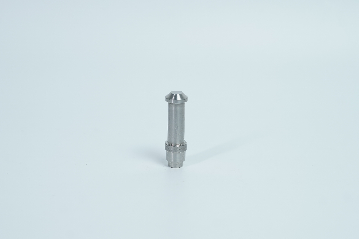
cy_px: 120
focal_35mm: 75
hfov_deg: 27.0
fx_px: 748
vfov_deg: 18.2
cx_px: 180
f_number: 4.5
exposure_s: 1/160
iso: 320
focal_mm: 50
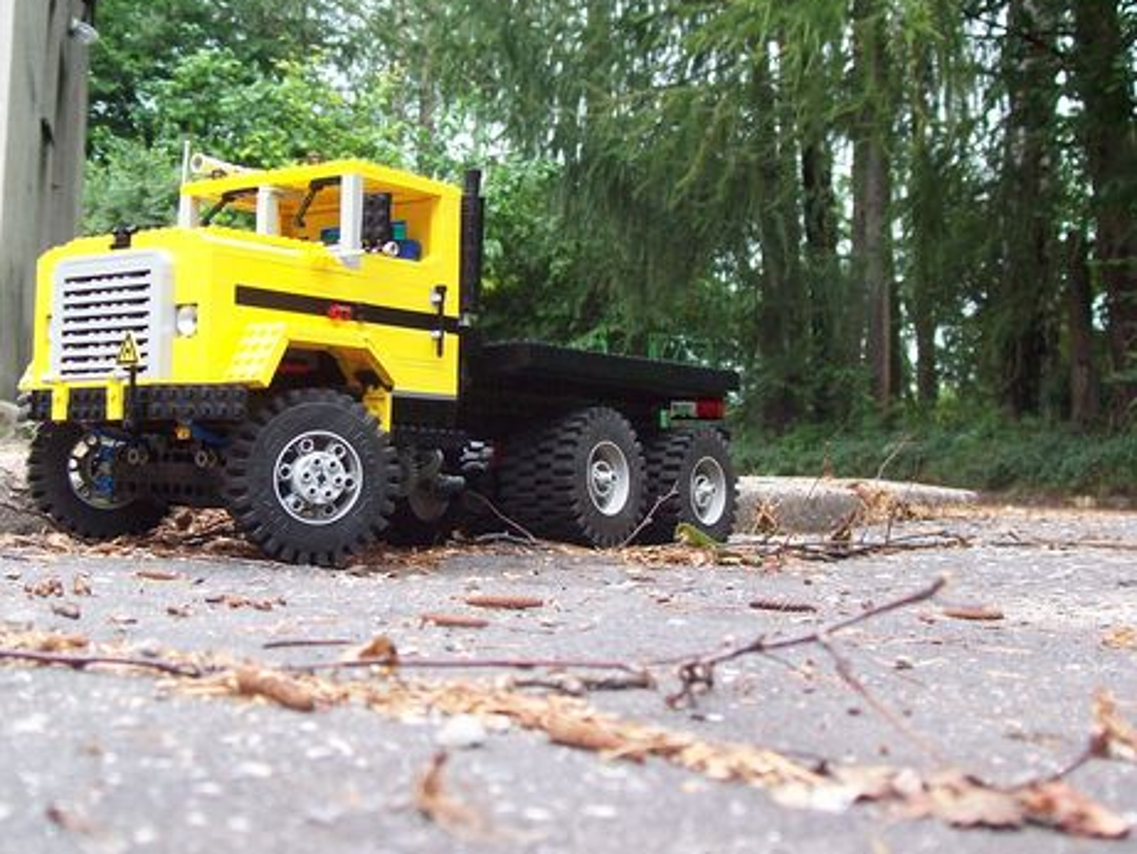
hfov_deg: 38.1
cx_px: 469
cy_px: 318
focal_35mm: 50
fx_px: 1643
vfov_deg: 29.0
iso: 80
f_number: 2.7
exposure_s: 1/112
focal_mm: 6
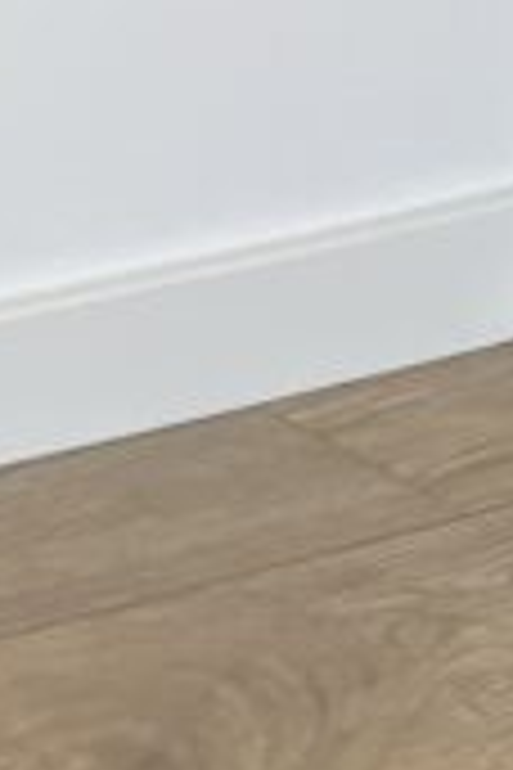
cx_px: -1782
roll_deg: -1.9
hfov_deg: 6.3
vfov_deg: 12.5
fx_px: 3462
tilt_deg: -34.8
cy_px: 860
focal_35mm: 162
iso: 64
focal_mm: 5.1
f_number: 1.6
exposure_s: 1/122
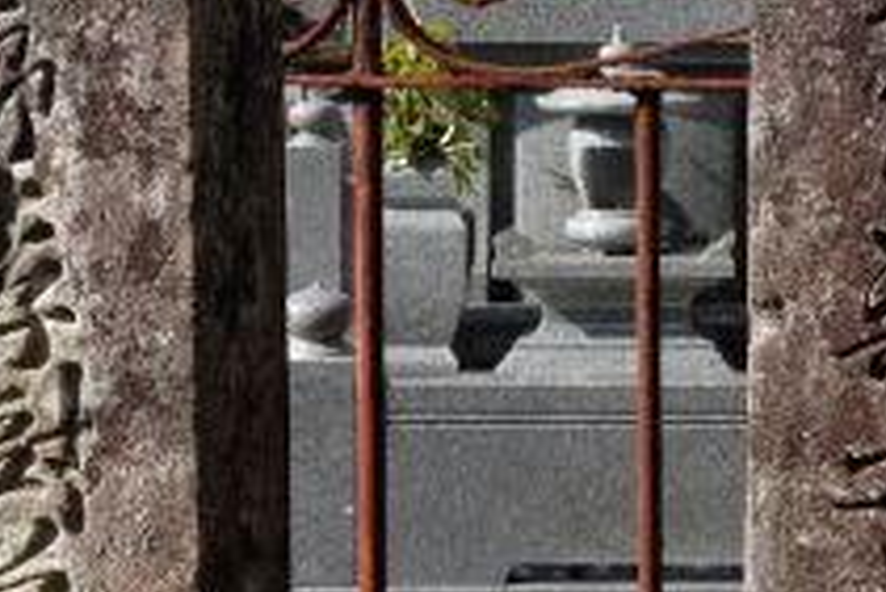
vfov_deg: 10.3
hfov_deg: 15.4
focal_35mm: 132
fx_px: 3251
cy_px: -21
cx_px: 764
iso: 200
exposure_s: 1/105
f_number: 13
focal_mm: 20.5
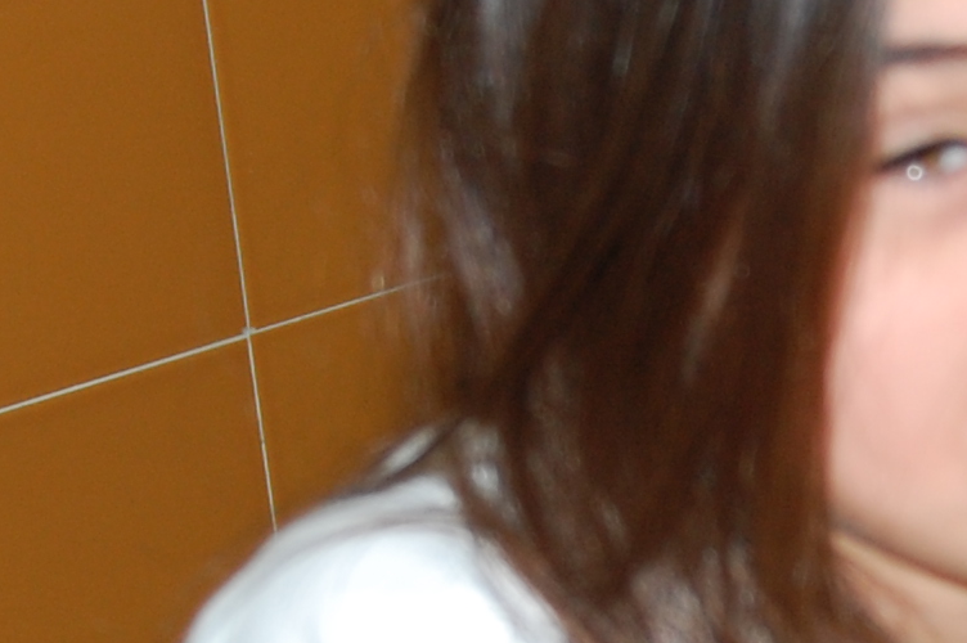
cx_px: 733
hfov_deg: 10.7
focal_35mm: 192
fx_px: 5153
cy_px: 574
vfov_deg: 7.1
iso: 400
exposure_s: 1/60
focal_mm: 32
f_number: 4.5
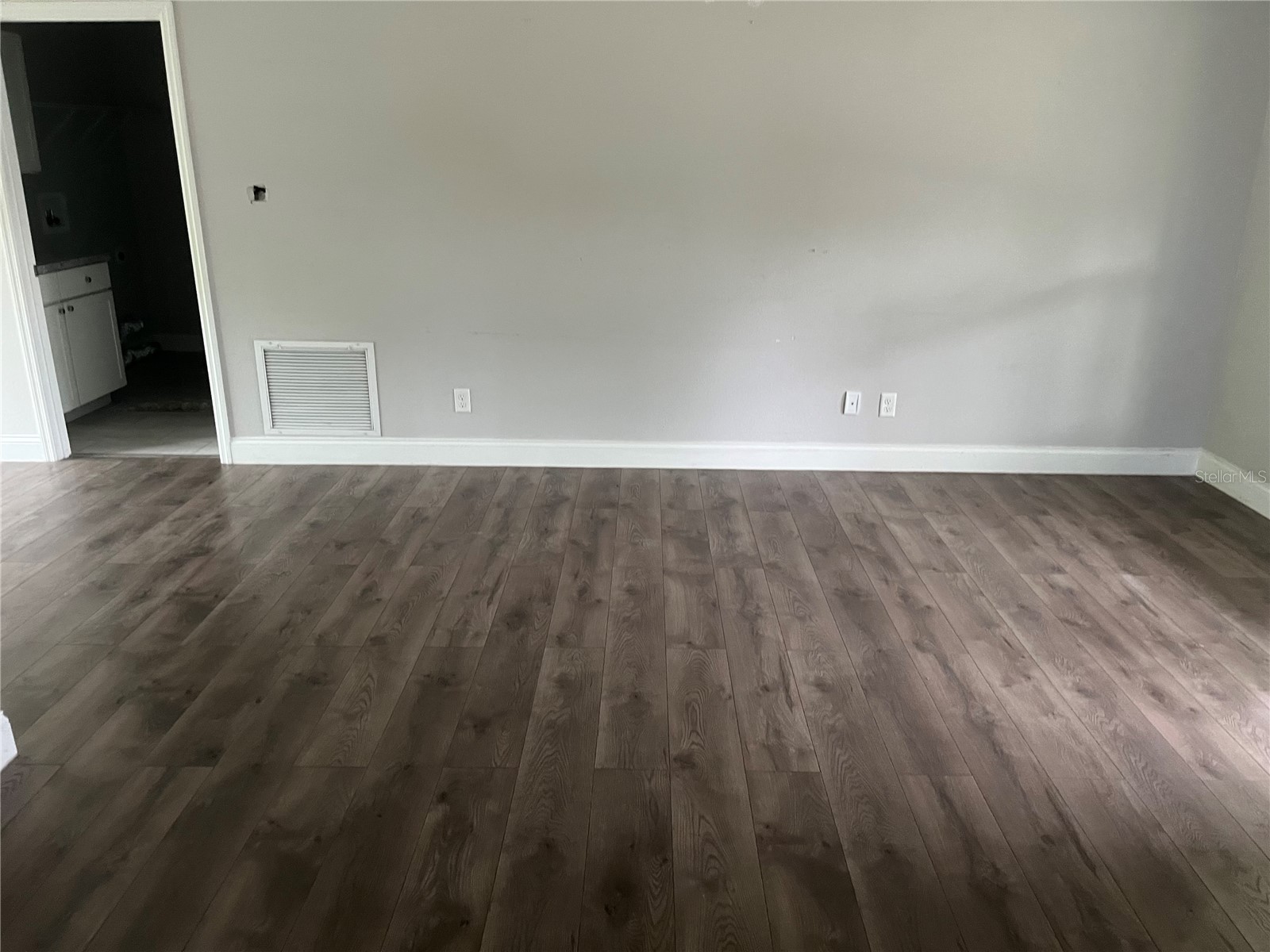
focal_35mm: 26
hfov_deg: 67.3
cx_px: 635
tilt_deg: -19.5
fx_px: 954
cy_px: 476
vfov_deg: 53.1
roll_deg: -0.5
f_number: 1.6
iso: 320
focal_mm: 5.1
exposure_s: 1/60
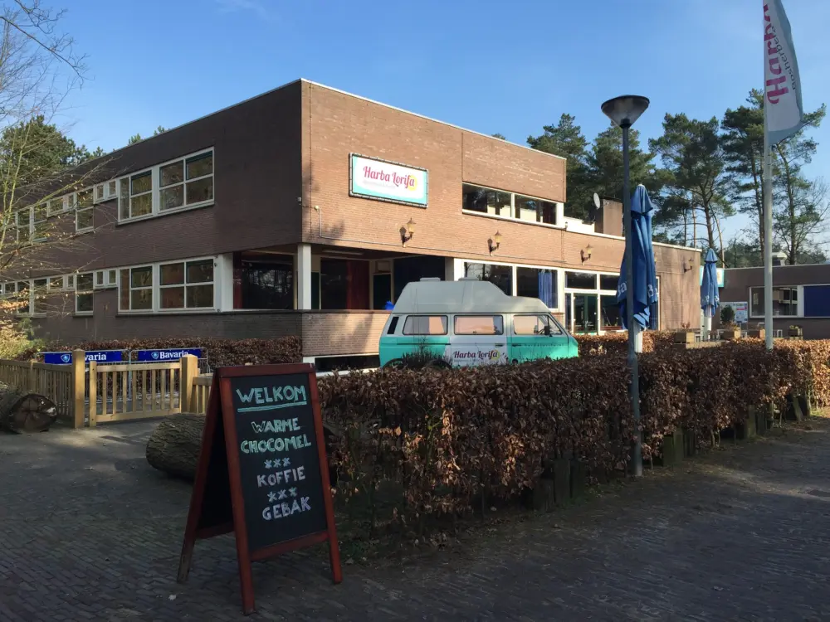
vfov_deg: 48.2
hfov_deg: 61.7
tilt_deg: +0.2
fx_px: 695
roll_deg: -0.3
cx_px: 415
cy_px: 311
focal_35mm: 29
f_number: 2.2
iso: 32
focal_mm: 4.15
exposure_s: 1/1041
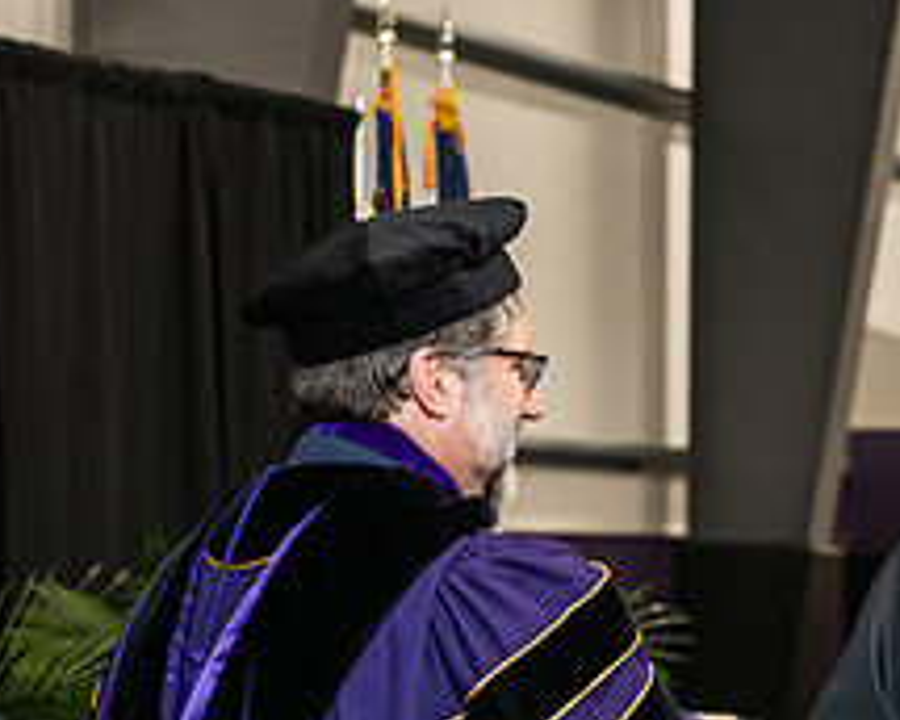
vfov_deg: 8.7
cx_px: 879
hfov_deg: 10.8
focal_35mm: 177
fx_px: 4715
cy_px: 496
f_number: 5
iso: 2500
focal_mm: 70
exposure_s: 1/200
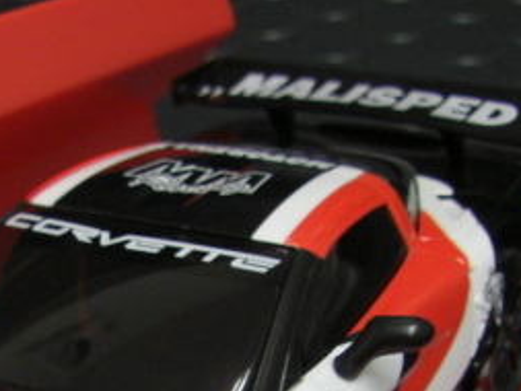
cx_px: 78
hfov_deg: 20.1
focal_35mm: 96
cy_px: 442
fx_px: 1446
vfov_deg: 15.0
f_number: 3.4
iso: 200
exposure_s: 1/40
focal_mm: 6.3
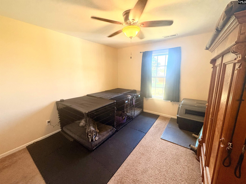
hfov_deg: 102.1
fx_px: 99
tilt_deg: -10.7
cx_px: 123
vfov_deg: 85.7
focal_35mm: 14
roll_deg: +2.1
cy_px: 92
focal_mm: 2.22
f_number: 2.2
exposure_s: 1/60
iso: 320
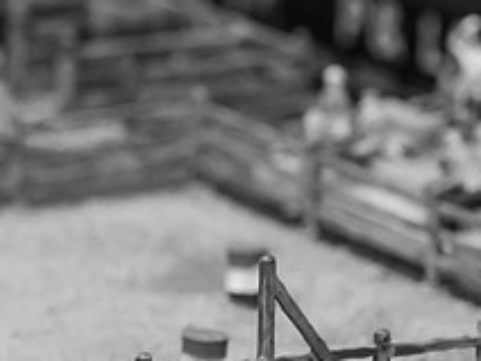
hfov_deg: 4.7
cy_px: 186
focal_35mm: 421
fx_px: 5850
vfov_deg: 3.5
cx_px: -165
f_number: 7.1
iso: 3200
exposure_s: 1/80
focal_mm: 96
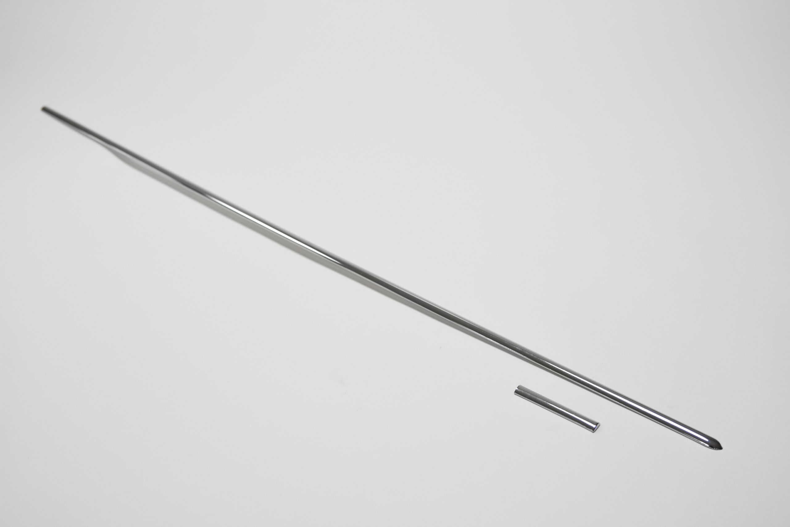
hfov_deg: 45.0
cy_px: 264
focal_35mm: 44
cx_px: 395
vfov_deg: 30.9
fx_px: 955
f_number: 2.8
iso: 320
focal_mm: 29
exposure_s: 1/100
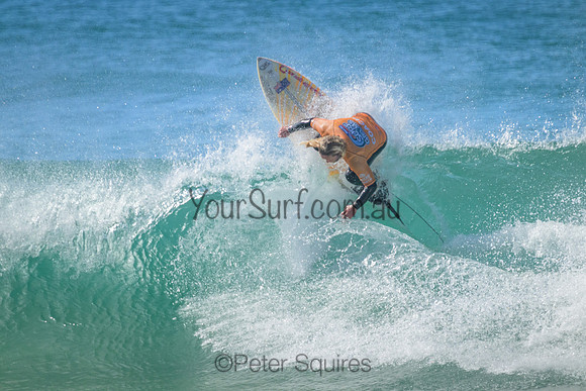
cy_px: 196
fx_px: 13025
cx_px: 293
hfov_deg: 2.6
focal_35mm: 800
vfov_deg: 1.7
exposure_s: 1/1600
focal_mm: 800
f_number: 11
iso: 2500
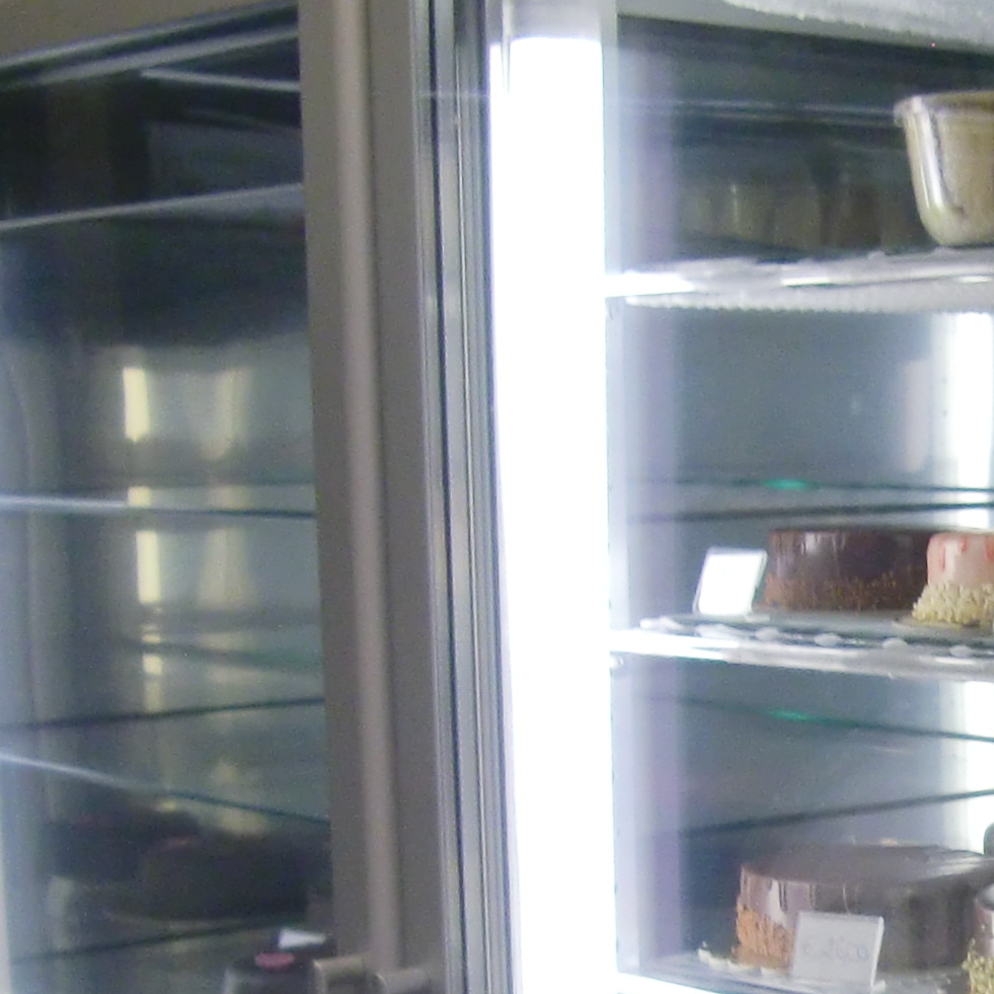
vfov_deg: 18.7
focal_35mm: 92
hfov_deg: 18.2
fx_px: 2989
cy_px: 818
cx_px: 1078
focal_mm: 4.9
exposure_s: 1/125
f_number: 2.6
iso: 200
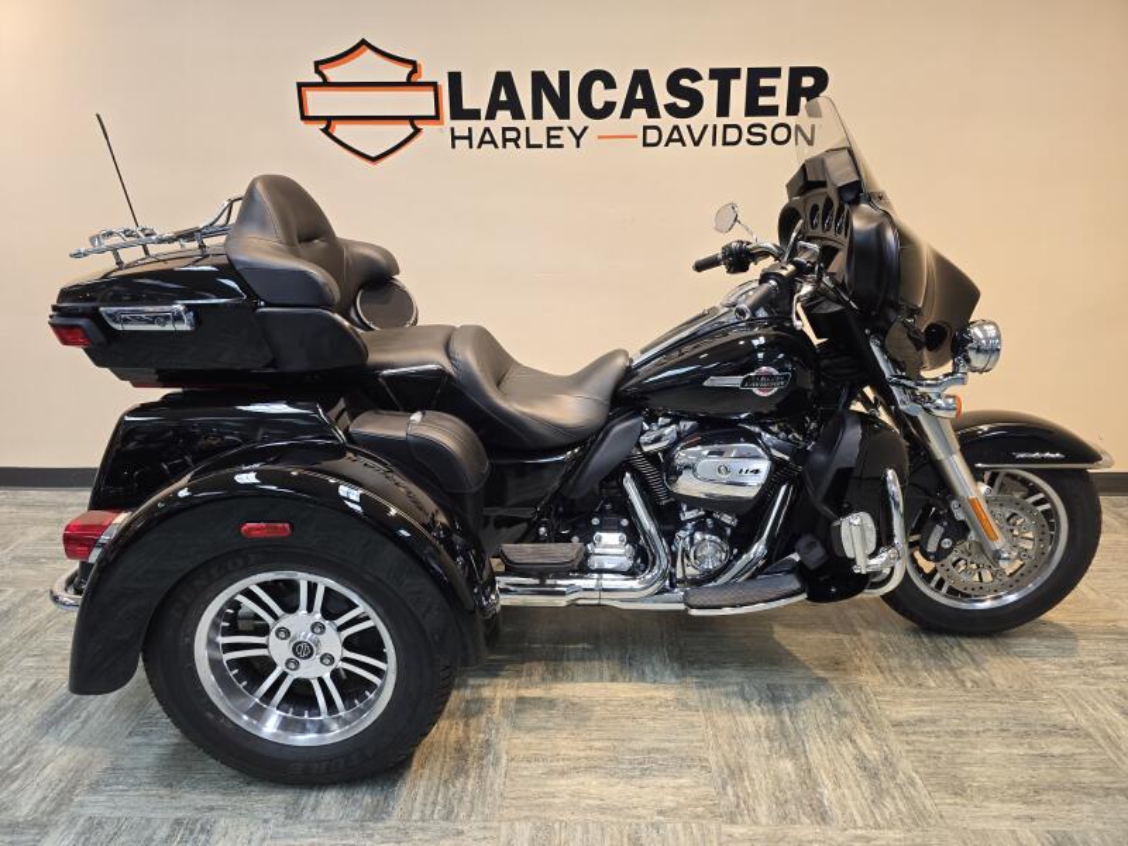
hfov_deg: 73.9
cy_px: 423
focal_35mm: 23
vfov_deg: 58.9
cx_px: 564
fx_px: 749
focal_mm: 6.3
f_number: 1.7
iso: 250
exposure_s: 1/120
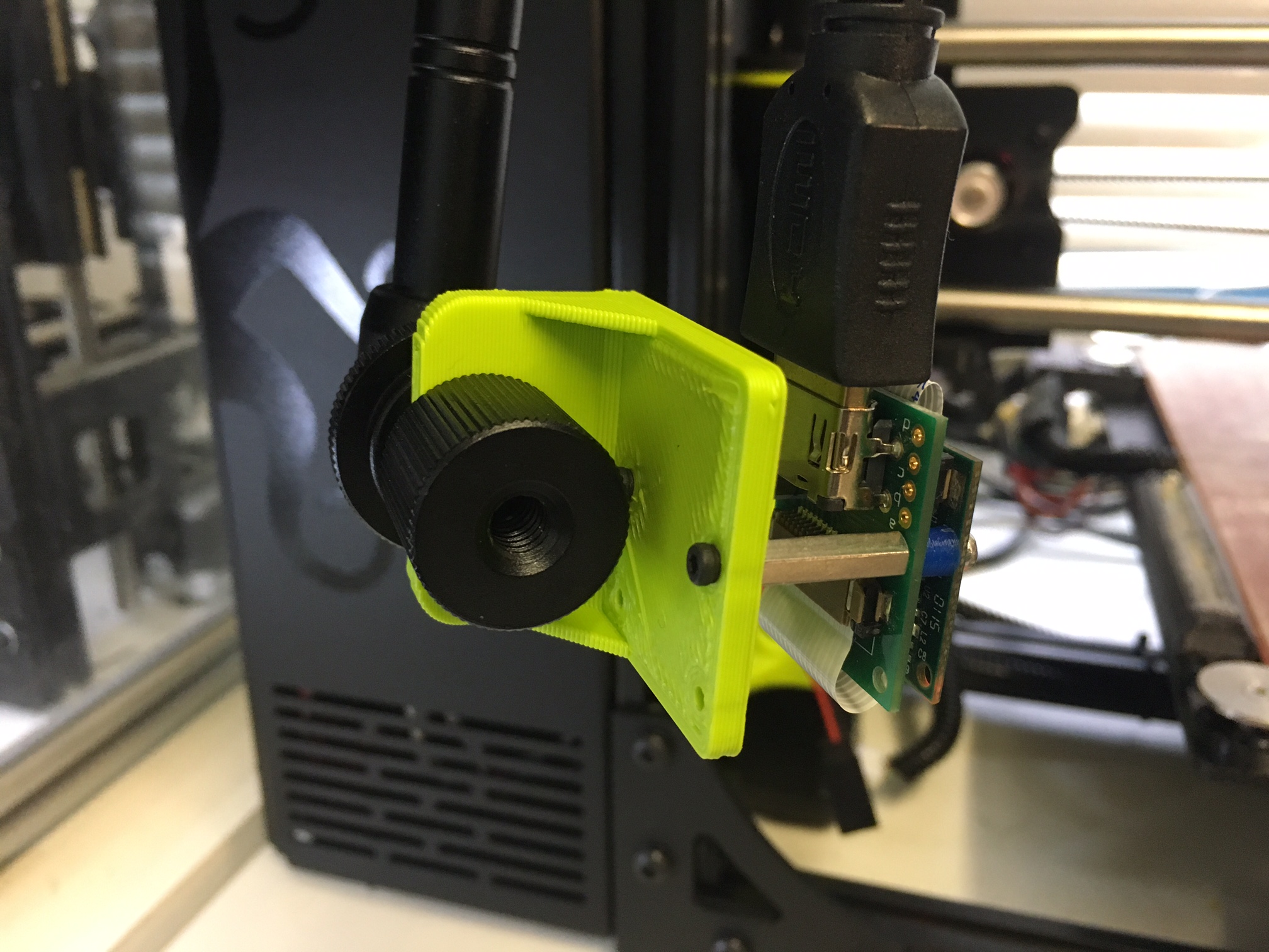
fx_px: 1063
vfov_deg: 48.2
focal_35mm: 29
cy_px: 476
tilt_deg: -18.6
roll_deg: -0.1
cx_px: 634
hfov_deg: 61.7
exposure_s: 1/33
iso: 200
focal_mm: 4.15
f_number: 2.2
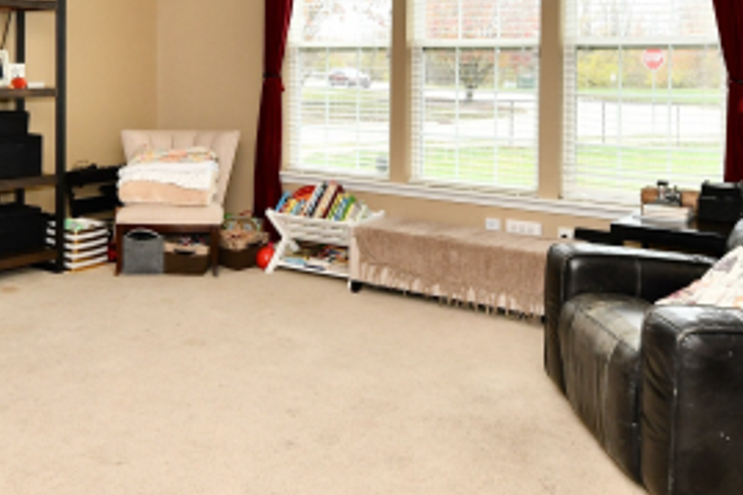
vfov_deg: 33.1
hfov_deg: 49.4
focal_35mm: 39
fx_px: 804
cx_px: 318
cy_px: 94
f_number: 6.3
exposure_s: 1/60
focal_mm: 14
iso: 640
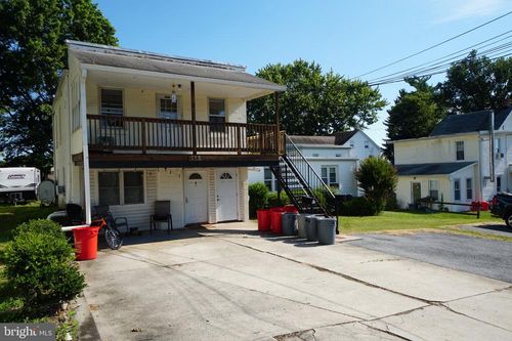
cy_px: 170
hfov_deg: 67.4
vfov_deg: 47.9
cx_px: 256
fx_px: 384
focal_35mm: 27
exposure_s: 1/125
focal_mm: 18
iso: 100
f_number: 11
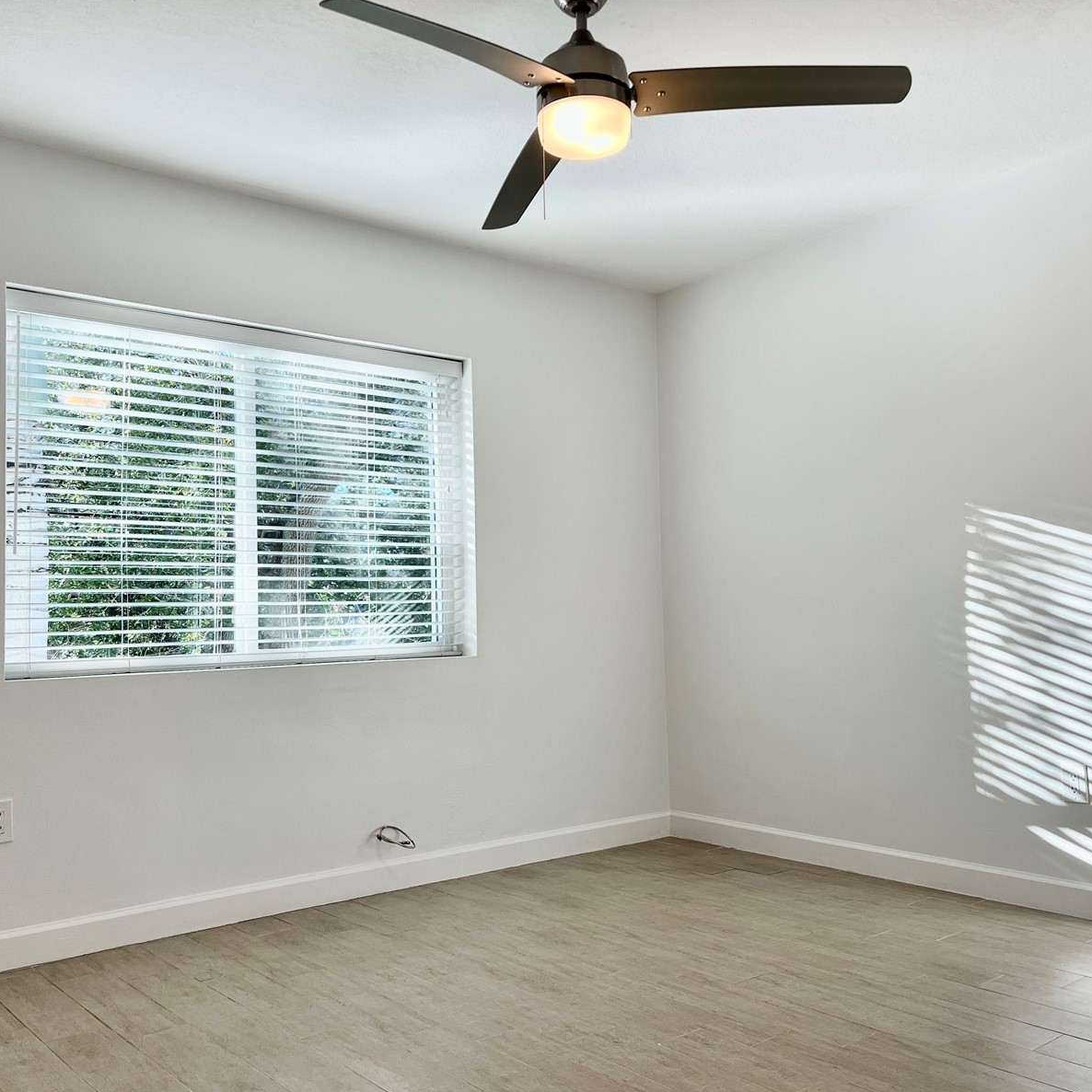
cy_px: 549
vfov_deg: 52.5
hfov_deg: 52.5
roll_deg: +0.9
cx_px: 559
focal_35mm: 31
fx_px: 1106
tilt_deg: +3.8
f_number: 1.5
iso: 40
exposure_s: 1/248
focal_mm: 5.7
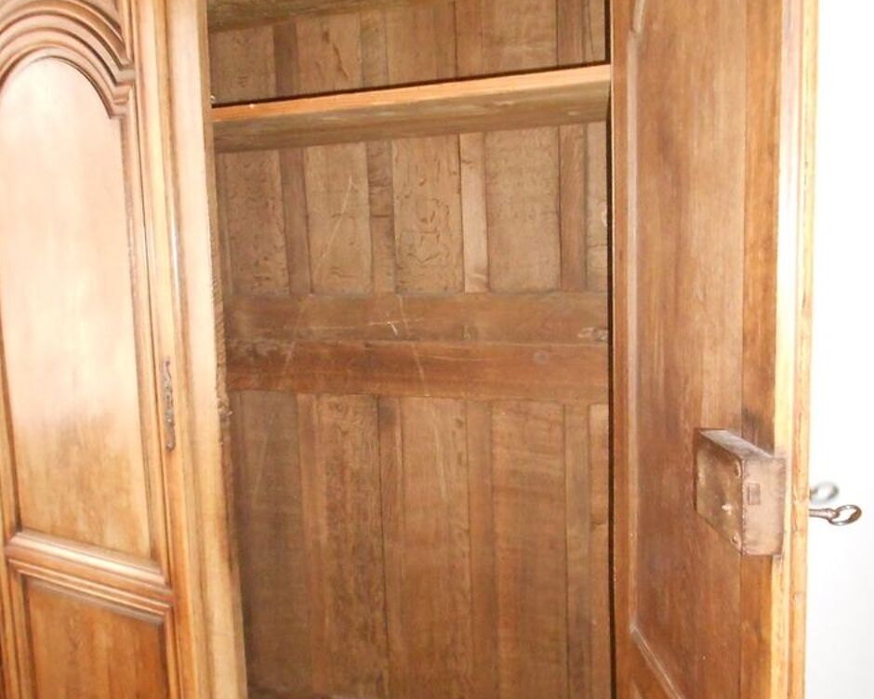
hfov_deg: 50.3
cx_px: 420
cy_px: 380
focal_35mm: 36
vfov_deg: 41.1
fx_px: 931
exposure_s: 1/25
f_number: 3.2
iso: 640
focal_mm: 4.6
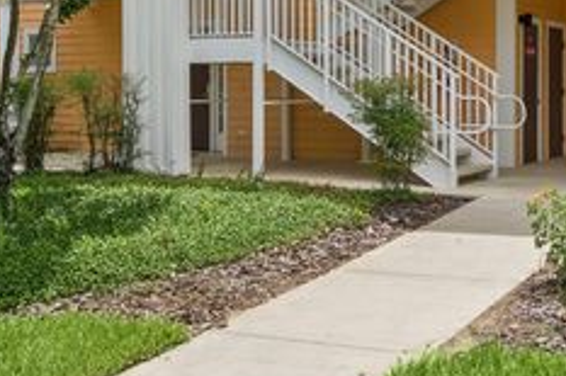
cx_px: 457
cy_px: -8
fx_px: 911
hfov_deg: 33.5
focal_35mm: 58
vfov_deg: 22.4
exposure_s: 1/500
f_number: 9
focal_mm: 27
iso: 400
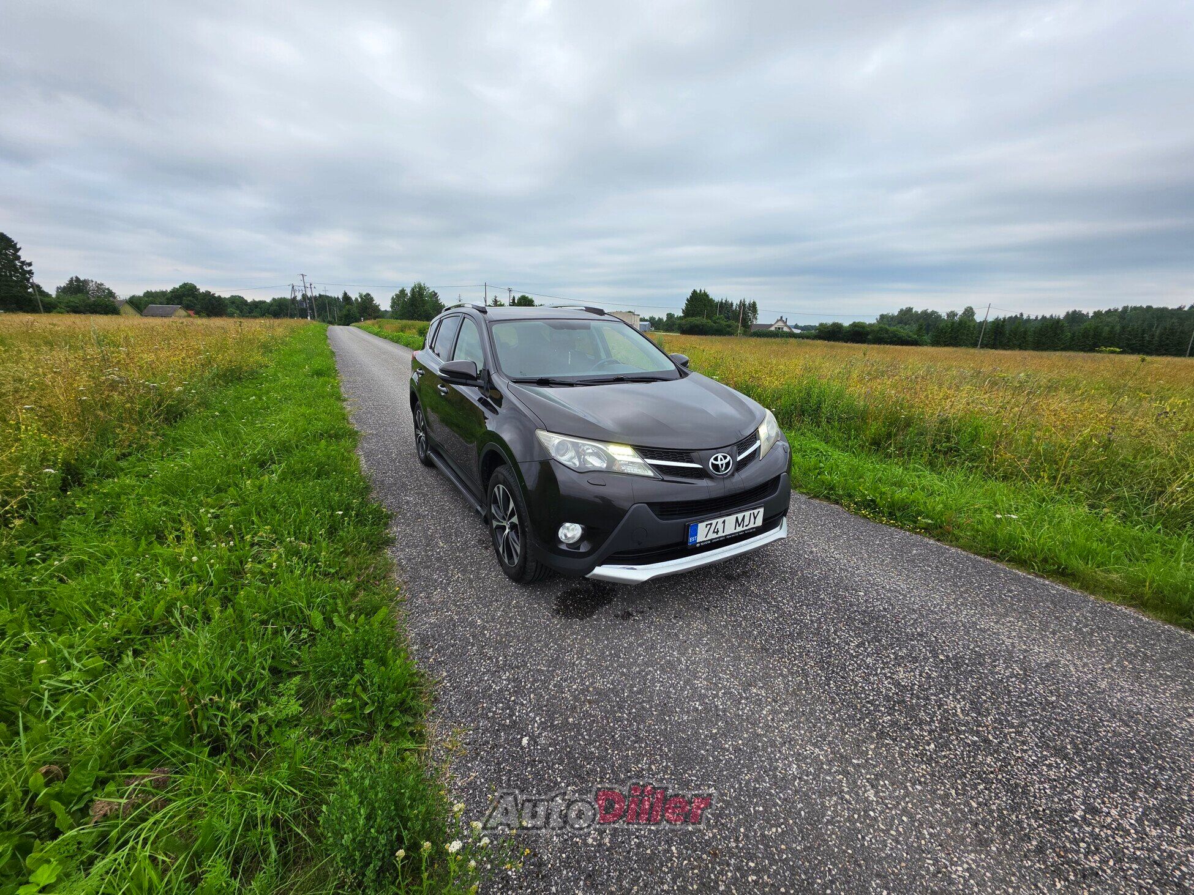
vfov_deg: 89.9
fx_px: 448
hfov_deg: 106.2
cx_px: 597
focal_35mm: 13
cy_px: 448
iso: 25
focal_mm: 2.2
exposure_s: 1/100
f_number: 1.9
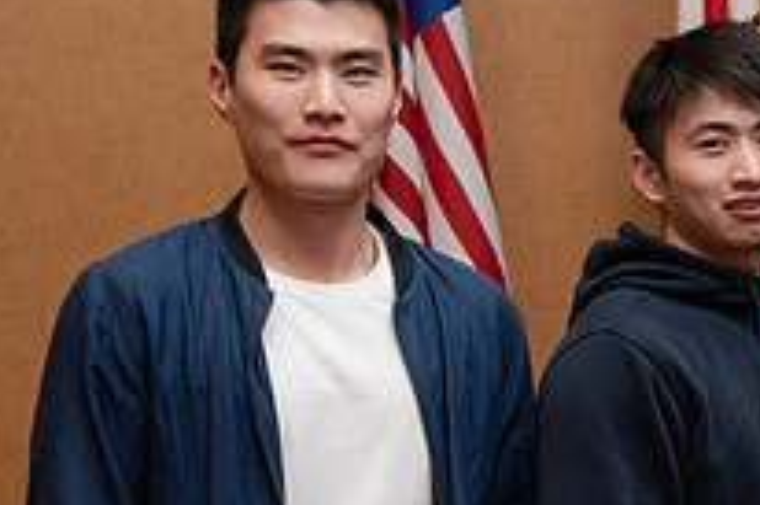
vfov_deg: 10.9
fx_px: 2616
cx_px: 981
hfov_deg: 15.7
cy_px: 488
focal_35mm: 124
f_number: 5.6
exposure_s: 1/200
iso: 1600
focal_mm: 44
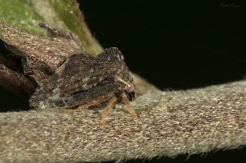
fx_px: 1023
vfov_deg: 9.1
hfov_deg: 13.7
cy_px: 82
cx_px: 123
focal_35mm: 150
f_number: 20
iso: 200
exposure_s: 1/125
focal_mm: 100
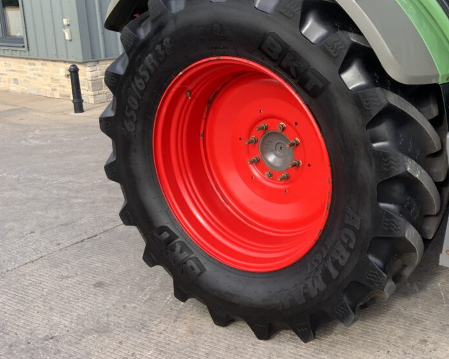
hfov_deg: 42.6
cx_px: 331
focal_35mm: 42
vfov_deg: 35.6
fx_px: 558
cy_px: 144
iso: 16
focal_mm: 3
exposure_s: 1/254
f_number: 1.8
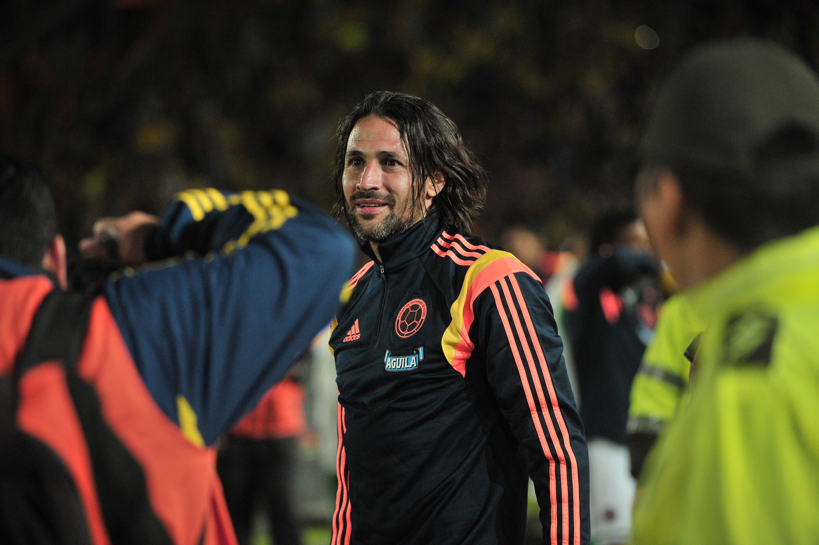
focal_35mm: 200
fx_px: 4547
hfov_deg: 10.3
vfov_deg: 6.9
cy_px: 272
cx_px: 410
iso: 2500
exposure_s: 1/1000
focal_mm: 200
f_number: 4
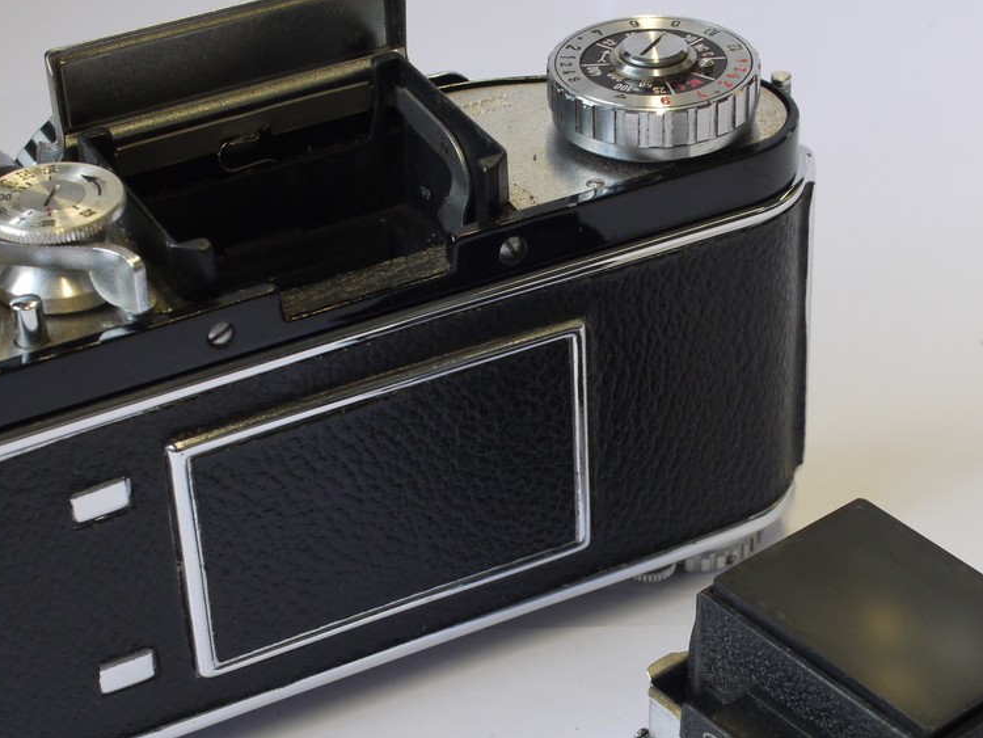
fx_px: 2727
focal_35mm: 96
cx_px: 565
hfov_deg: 20.4
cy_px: 502
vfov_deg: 15.4
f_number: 8
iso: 400
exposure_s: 1/40
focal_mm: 30
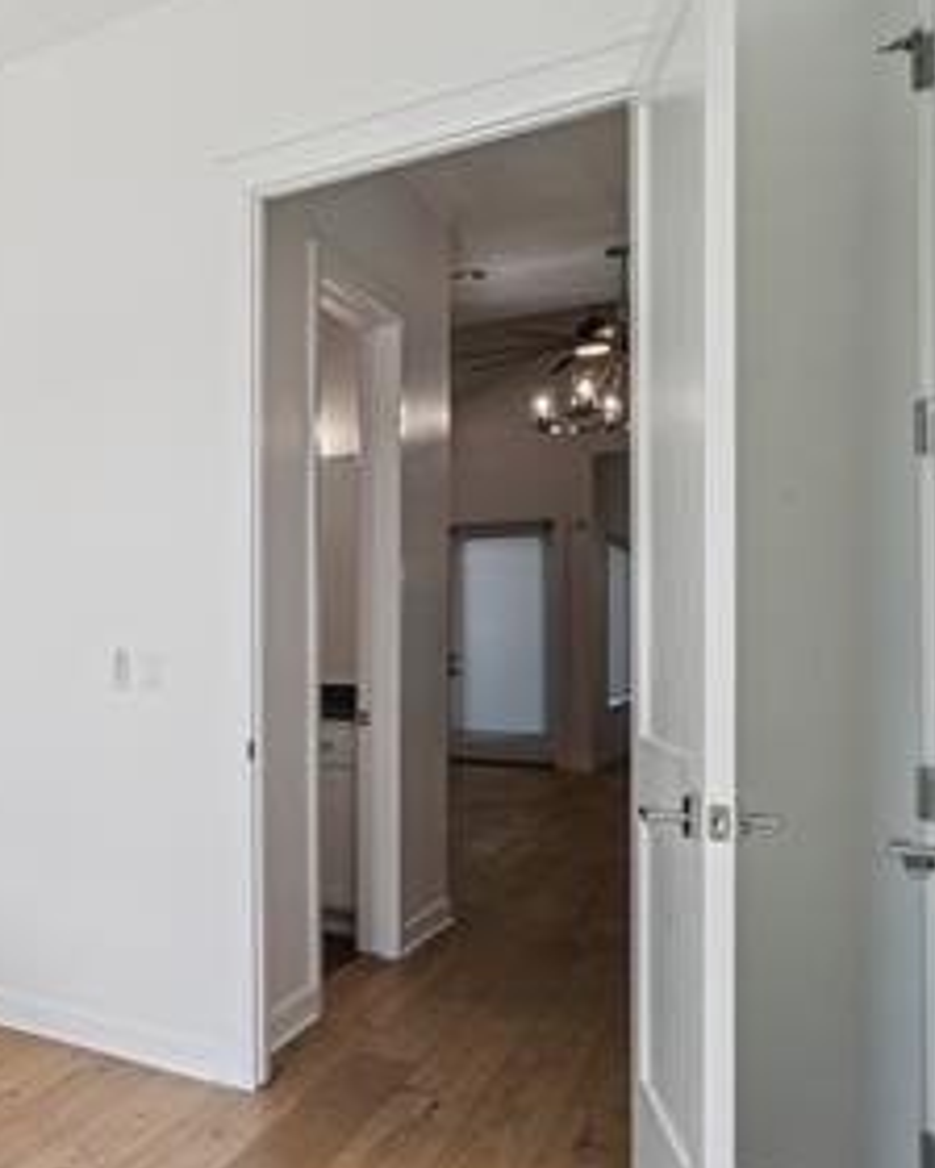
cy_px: 667
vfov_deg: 58.5
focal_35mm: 30
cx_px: -363
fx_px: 1038
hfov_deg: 32.1
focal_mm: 14
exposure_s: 1/60
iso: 640
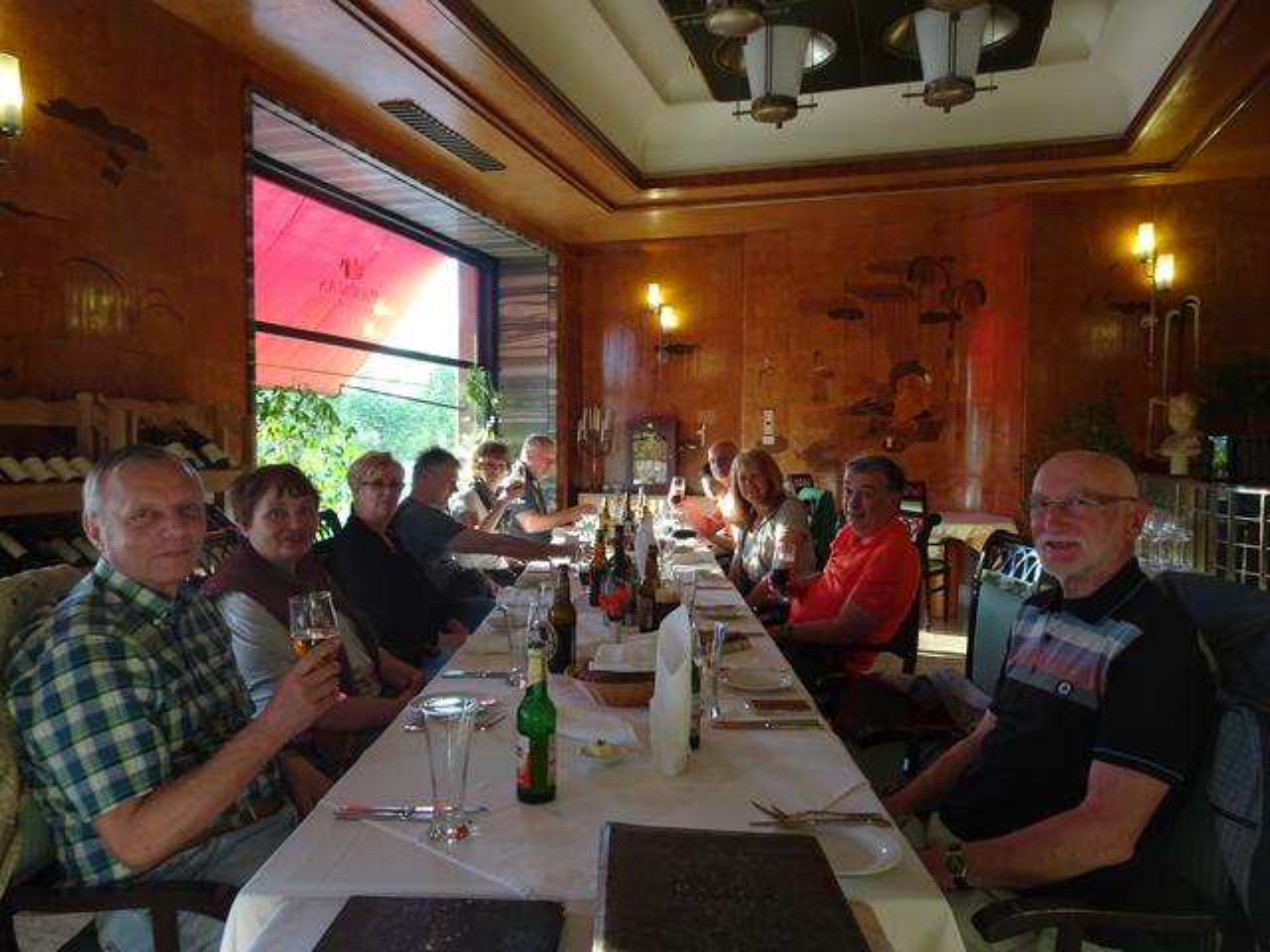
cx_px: 635
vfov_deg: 56.8
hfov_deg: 71.6
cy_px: 476
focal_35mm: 24
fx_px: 881
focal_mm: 4.1
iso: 160
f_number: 3.5
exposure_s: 1/30
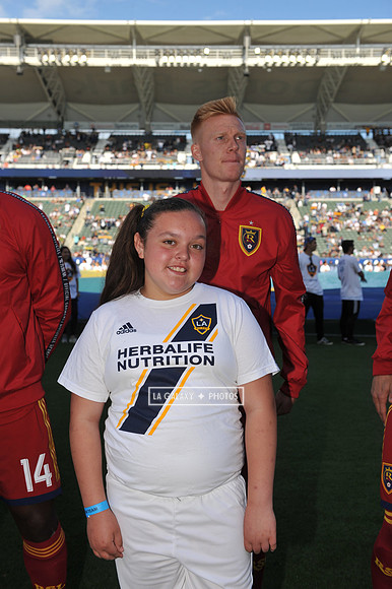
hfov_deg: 31.9
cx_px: 196
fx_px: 687
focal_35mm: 42
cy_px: 294
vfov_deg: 46.4
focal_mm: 42
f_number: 6.3
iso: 250
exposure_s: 1/800
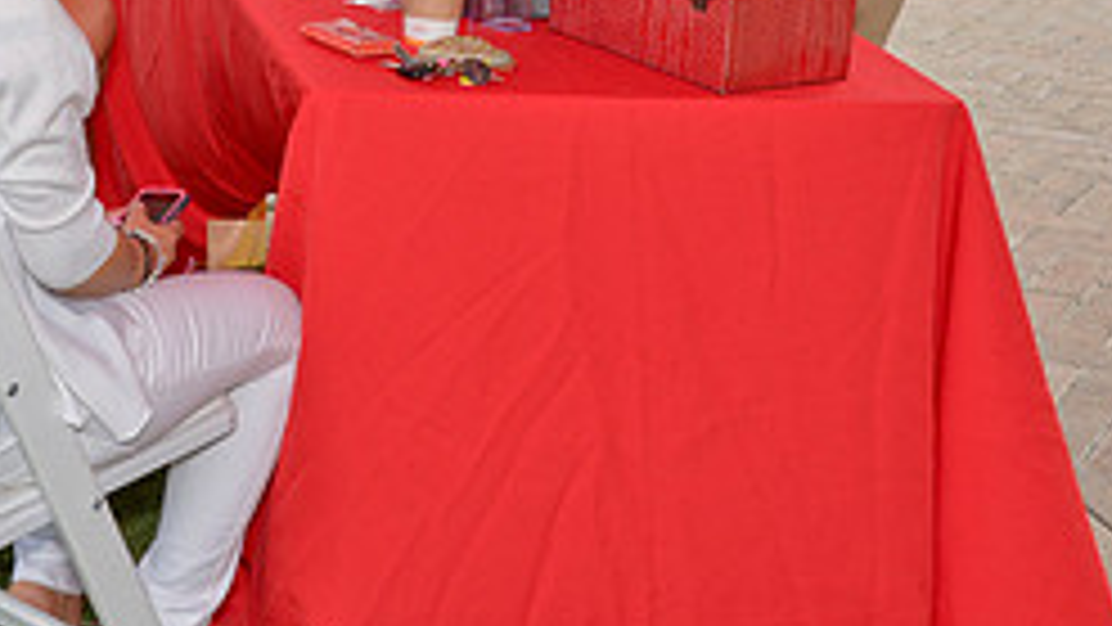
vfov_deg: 14.4
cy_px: -144
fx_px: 2389
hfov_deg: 26.0
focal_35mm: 81
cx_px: 315
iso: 200
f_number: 7.1
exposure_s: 1/200
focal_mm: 22
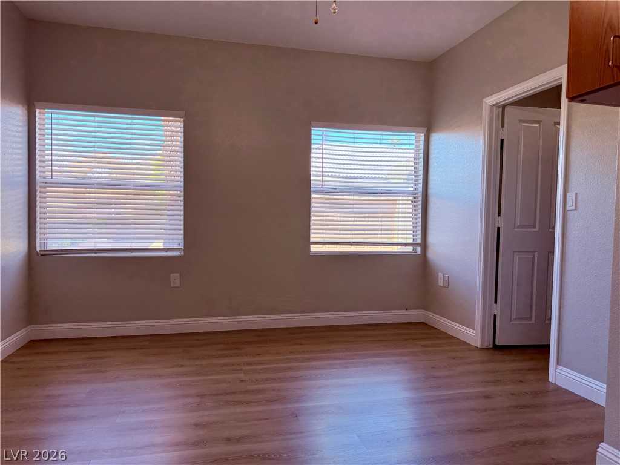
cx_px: 310
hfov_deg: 71.6
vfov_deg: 56.8
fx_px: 430
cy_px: 232
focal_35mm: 24
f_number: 1.78
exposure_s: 1/171
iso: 80
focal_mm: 6.76
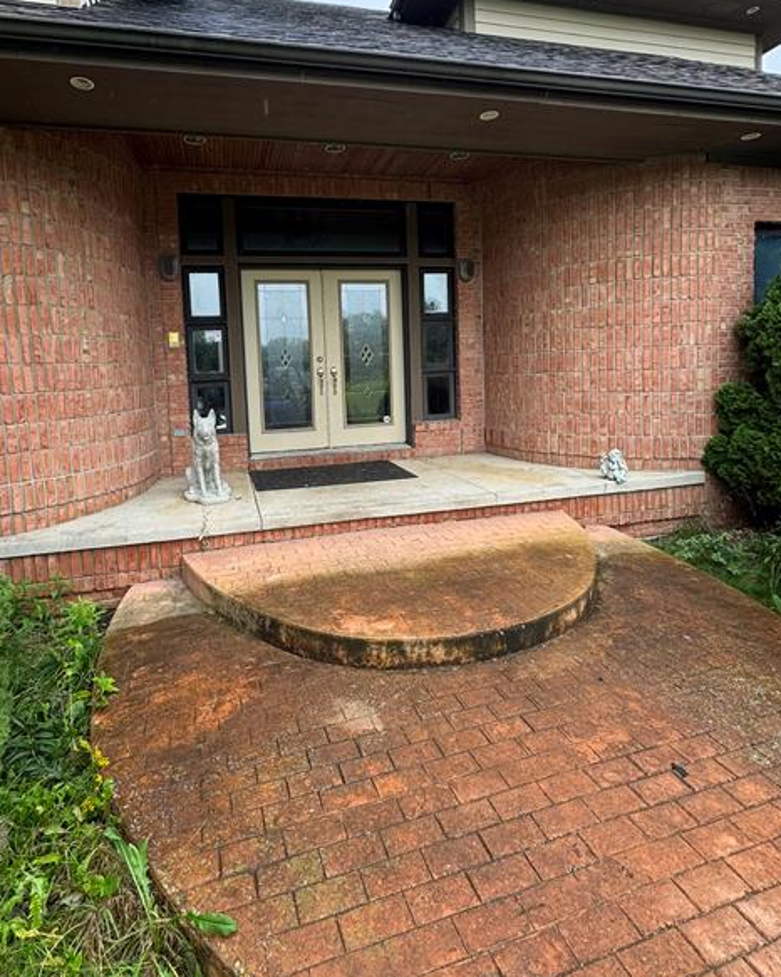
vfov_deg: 85.7
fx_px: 520
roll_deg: +2.4
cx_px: 335
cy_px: 409
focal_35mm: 18
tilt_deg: -3.1
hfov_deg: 73.4
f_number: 2.2
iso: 40
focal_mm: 2.22
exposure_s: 1/210
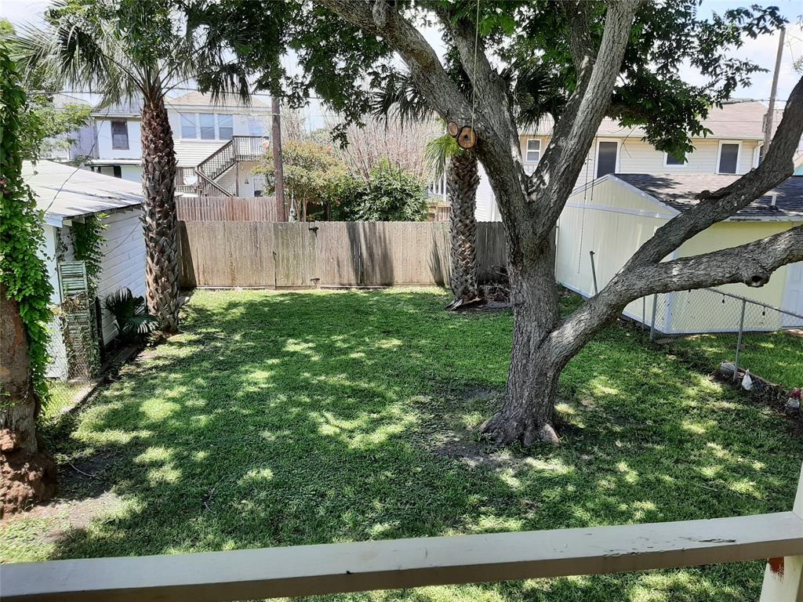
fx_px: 603
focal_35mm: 26
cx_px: 402
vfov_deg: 53.1
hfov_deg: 67.3
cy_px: 301
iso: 40
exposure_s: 1/572
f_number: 1.7
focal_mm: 3.93
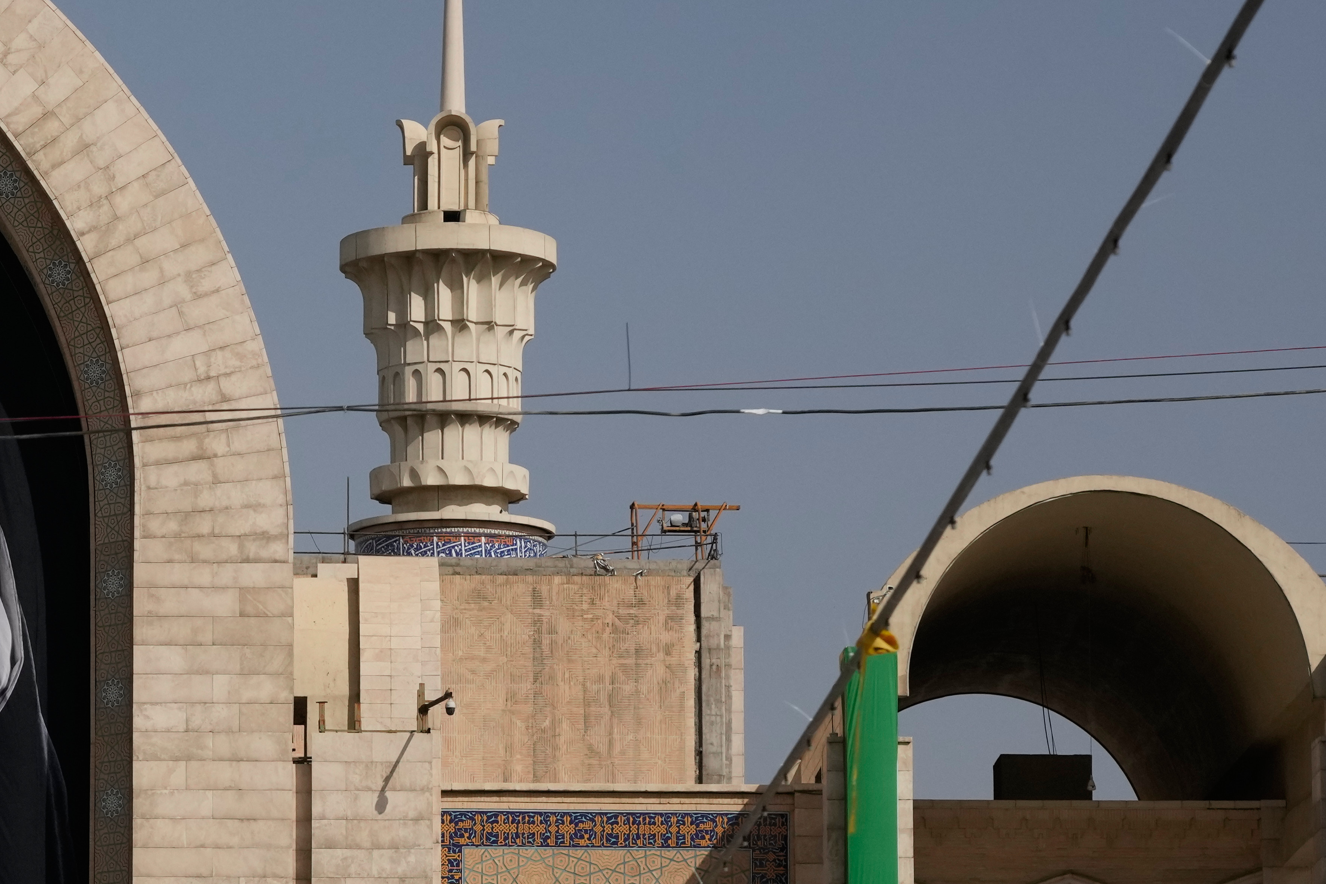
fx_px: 8545
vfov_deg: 5.9
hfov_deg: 8.8
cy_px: 595
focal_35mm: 232
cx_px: -231
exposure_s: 1/4000
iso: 800
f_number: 9
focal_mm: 95
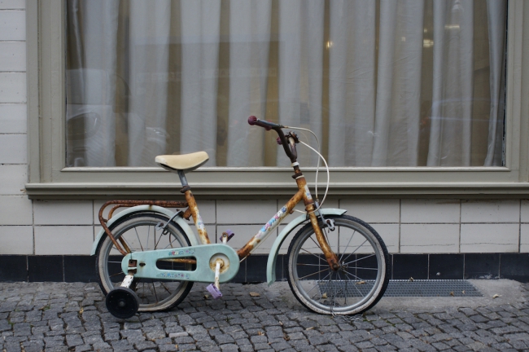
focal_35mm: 42
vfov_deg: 31.8
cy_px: 176
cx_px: 264
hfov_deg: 46.4
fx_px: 617
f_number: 5
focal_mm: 28
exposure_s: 1/60
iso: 400
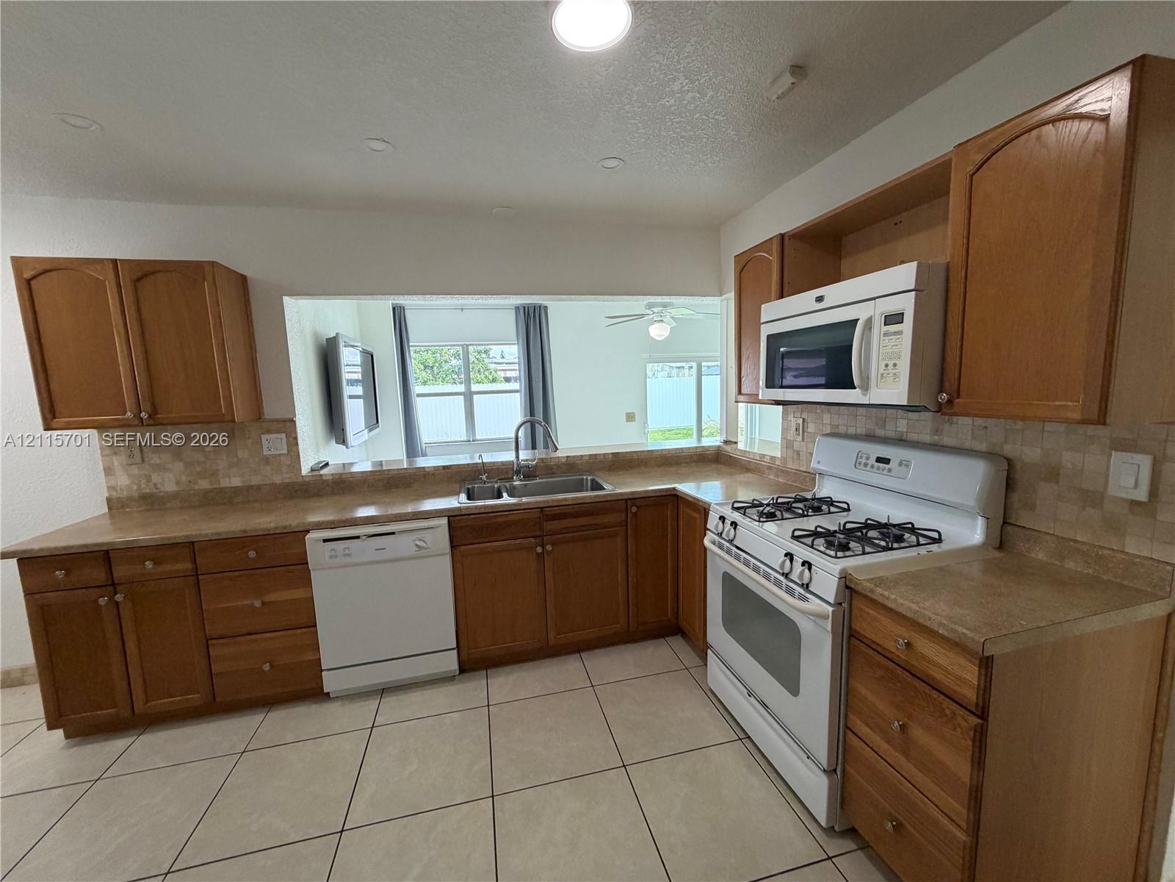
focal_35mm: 14
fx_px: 475
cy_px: 441
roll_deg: +2.2
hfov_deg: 102.1
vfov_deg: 85.7
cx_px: 588
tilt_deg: -8.4
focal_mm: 2.22
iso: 250
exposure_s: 1/120
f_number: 2.2
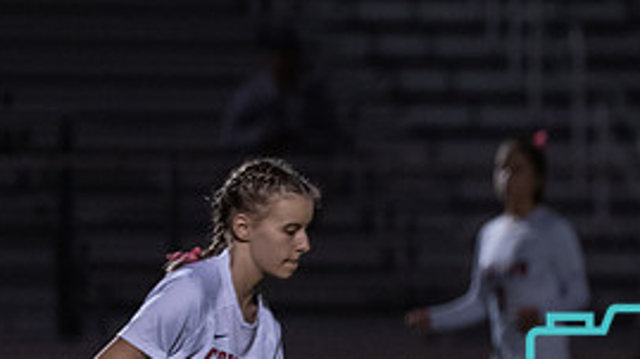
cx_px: 1078
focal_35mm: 781
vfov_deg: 1.6
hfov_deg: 2.8
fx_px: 13247
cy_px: 303
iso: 4000
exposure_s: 1/1000
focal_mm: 200
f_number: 2.8
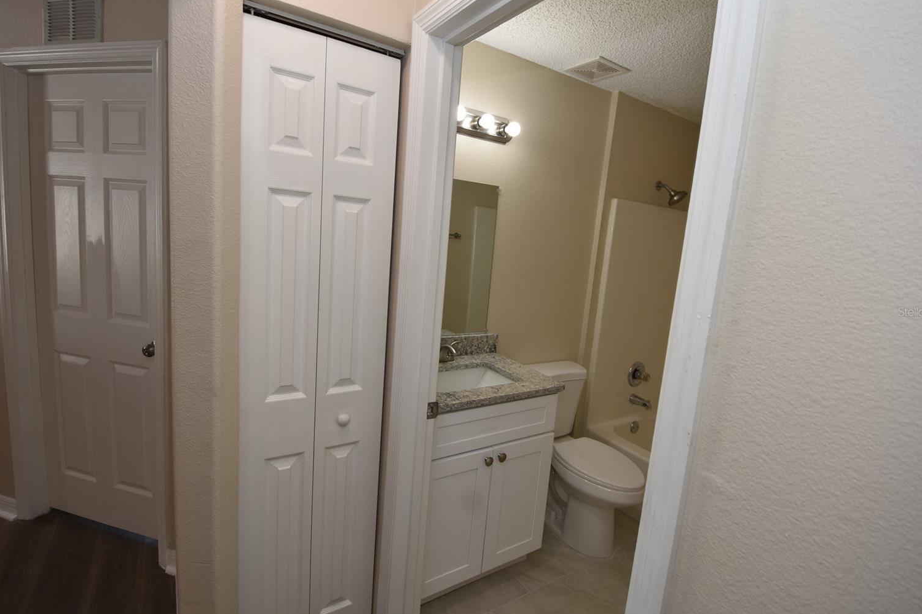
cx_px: 461
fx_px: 410
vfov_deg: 73.7
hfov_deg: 96.8
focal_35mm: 16
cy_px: 312
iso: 200
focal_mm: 10
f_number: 4
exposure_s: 1/60
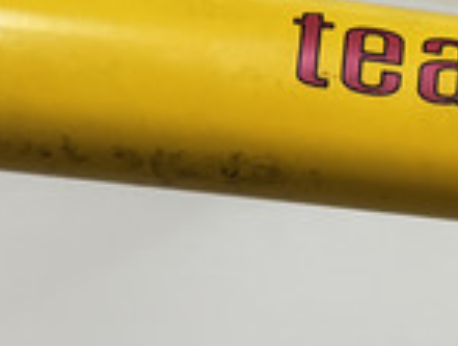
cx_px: 673
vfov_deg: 11.7
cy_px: 288
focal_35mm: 127
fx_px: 1684
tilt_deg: -6.5
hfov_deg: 14.5
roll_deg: +0.0
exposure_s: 1/40
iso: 800
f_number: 1.78
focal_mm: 6.76
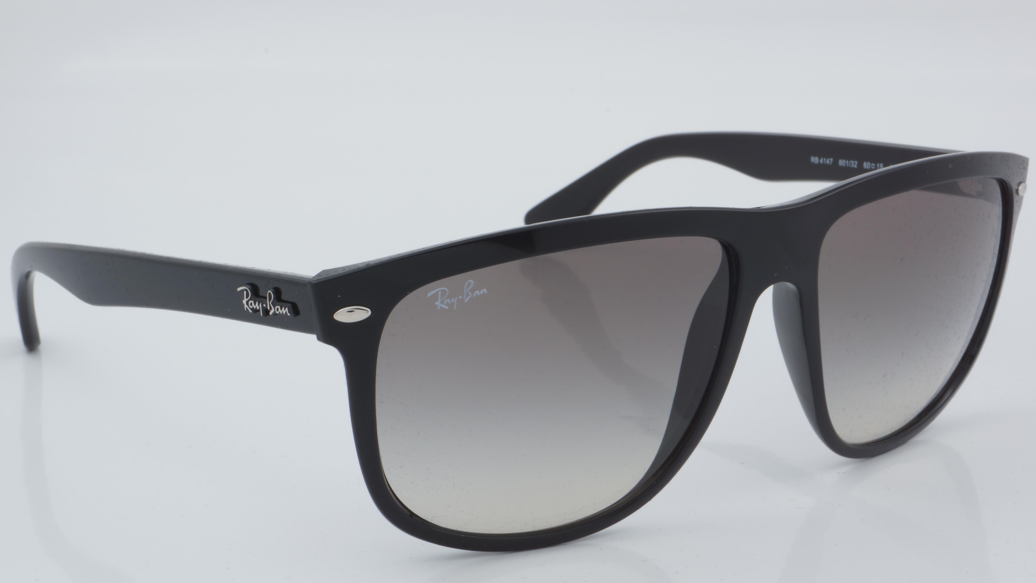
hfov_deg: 26.9
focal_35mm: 79
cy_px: 317
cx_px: 518
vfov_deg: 15.3
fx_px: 2170
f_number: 32
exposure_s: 1/4
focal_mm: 50
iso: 100
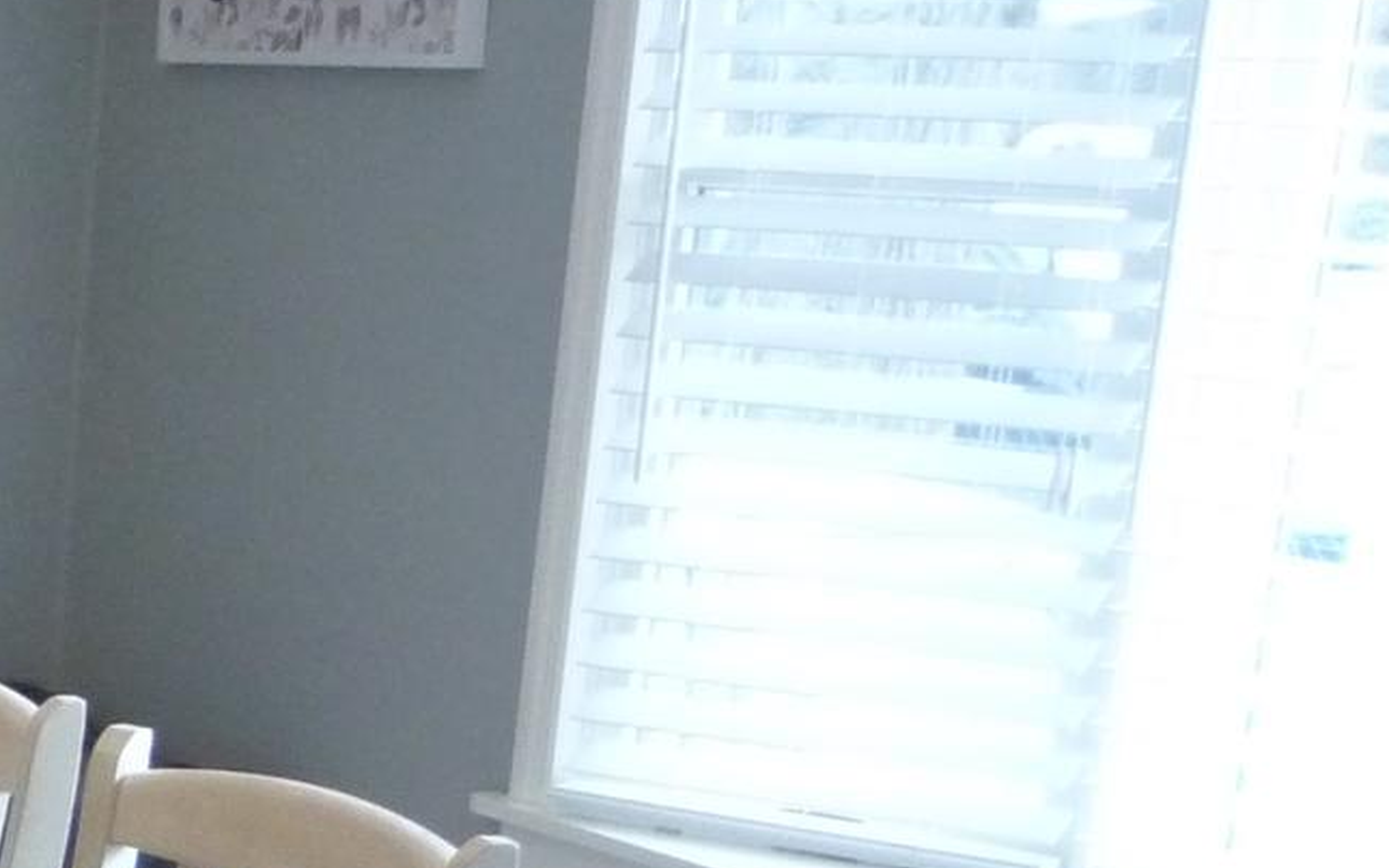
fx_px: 3823
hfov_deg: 18.0
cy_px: 1107
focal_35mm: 101
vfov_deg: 12.6
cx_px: -797
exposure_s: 1/25
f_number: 3.3
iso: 400
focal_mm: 5.2
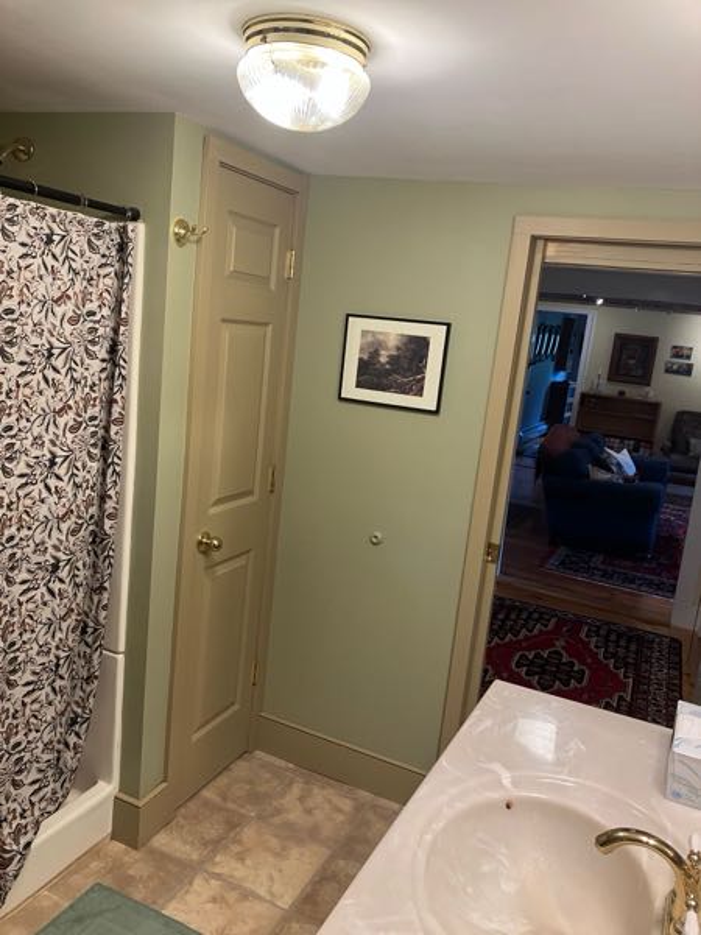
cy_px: 468
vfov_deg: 63.4
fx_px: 756
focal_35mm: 28
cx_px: 350
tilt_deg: -10.1
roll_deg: -5.6
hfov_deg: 49.7
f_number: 1.8
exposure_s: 1/60
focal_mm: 3.99
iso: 80
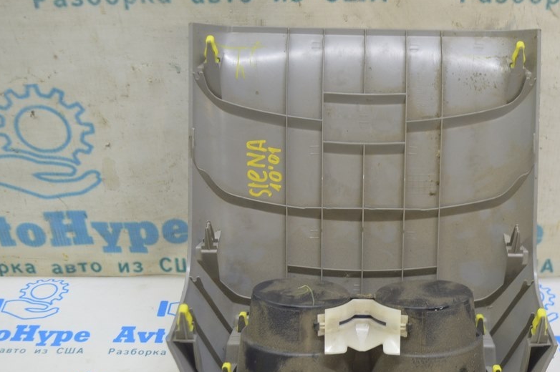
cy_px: 224
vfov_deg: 24.5
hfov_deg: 36.0
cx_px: 359
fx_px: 855
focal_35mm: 55
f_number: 5.6
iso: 400
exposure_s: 1/20
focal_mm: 28
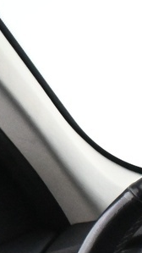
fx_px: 911
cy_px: 450
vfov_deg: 14.1
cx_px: 648
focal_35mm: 136
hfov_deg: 6.4
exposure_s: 1/25
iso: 4500
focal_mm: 16
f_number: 3.5
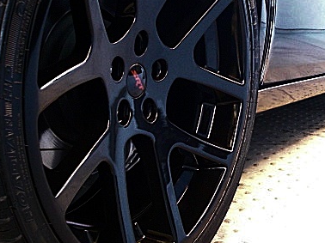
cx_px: 190
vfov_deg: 23.9
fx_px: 572
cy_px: 86
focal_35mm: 61
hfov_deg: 31.6
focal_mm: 6.3
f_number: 2.8
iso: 800
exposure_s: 1/80
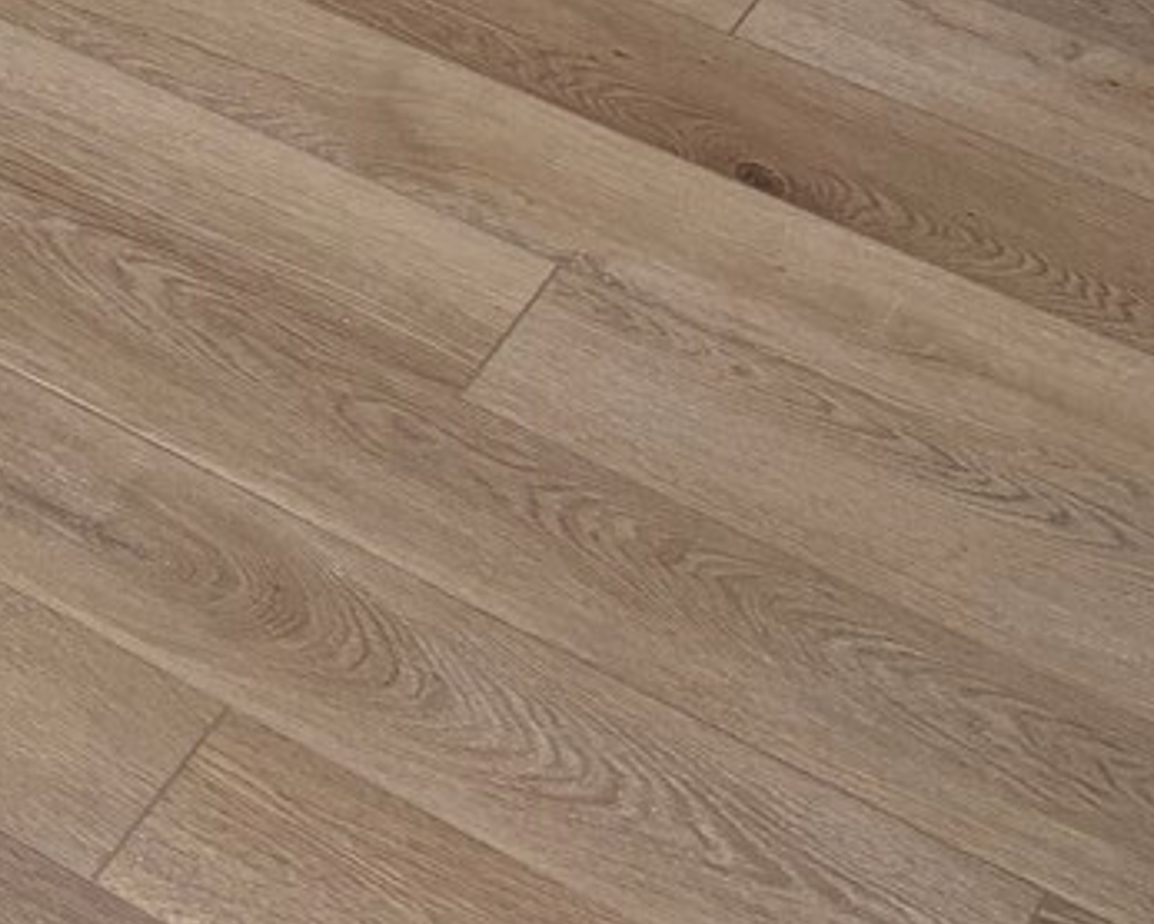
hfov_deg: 15.1
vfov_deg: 10.8
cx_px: -629
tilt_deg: -13.6
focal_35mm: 117
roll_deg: -0.3
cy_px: -1443
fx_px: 3998
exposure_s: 1/223
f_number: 1.6
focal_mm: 5.96
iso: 40
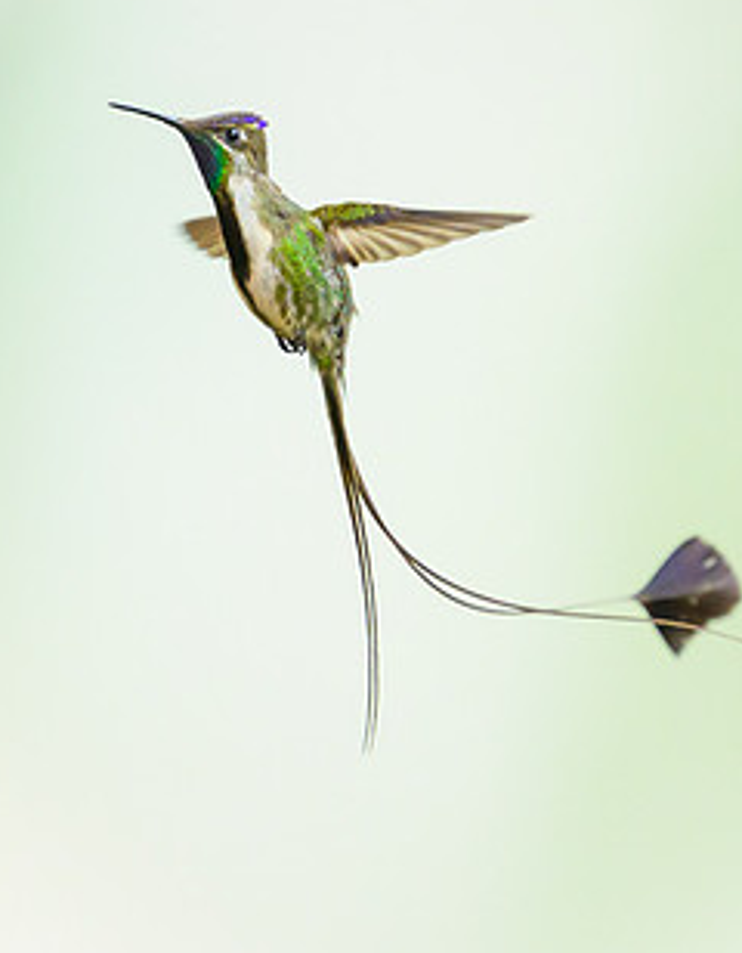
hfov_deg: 1.1
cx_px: 379
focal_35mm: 1399
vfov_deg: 1.4
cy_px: 425
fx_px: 39031
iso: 2500
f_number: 4
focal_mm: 560
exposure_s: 1/4000
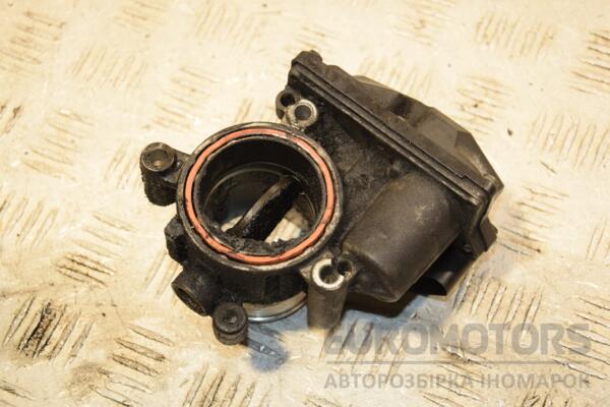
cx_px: 305
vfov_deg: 17.5
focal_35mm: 78
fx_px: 1322
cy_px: 204
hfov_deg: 26.0
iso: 800
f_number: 5.6
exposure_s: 1/200
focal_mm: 52
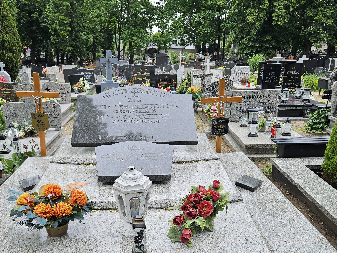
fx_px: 360
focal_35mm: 37
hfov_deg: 49.8
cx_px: 136
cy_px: 181
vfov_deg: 37.9
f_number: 1.8
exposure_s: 1/327
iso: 25
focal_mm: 5.4
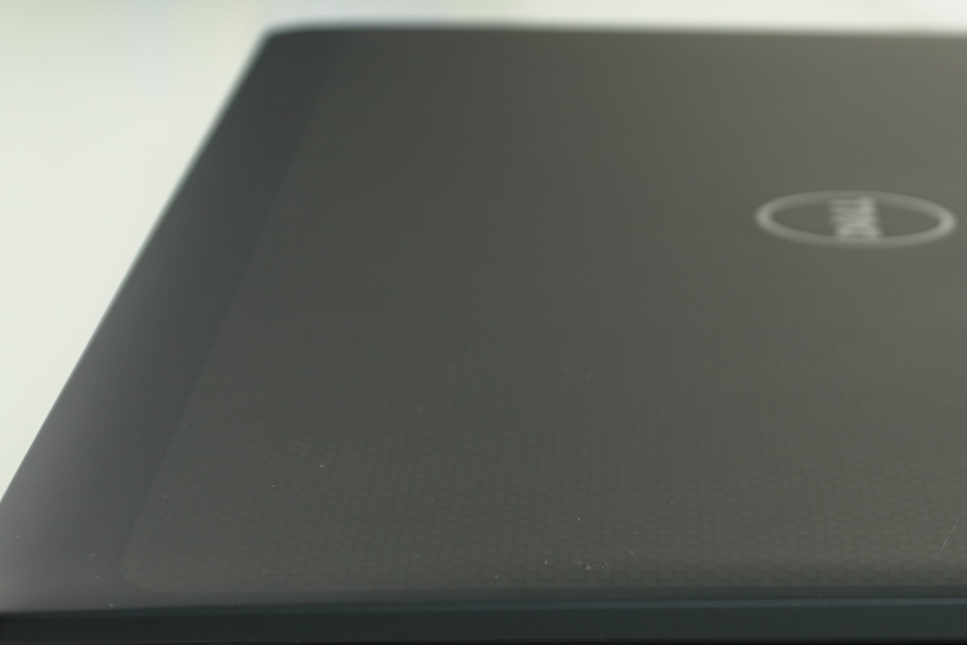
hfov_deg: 20.0
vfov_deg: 13.5
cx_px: 937
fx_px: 2663
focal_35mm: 99
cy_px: 709
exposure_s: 1/30
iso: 100
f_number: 4.5
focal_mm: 29
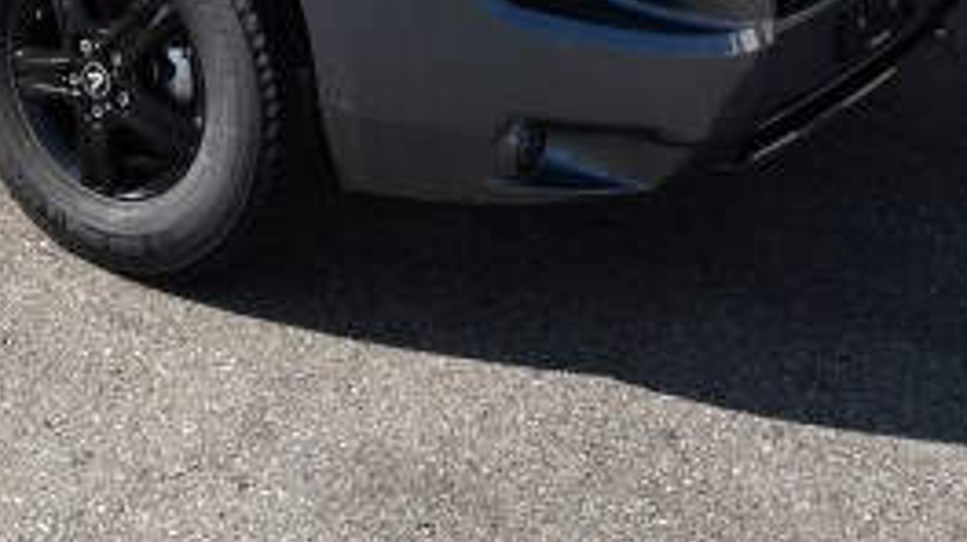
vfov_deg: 14.6
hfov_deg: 27.2
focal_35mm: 75
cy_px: -337
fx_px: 1922
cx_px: 88
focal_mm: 14
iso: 100
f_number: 5.6
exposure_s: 1/400
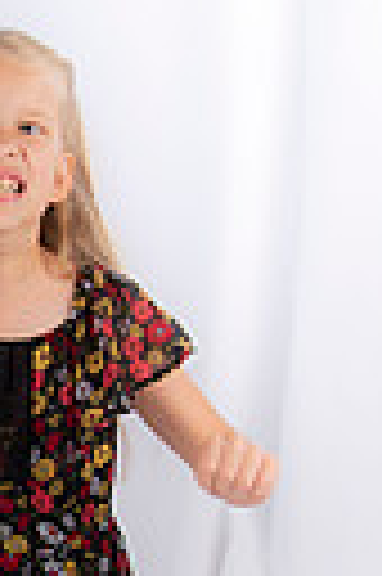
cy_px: 414
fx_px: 2138
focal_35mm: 134
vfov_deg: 15.3
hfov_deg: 9.9
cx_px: -173
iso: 100
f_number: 5.6
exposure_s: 1/200
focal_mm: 38
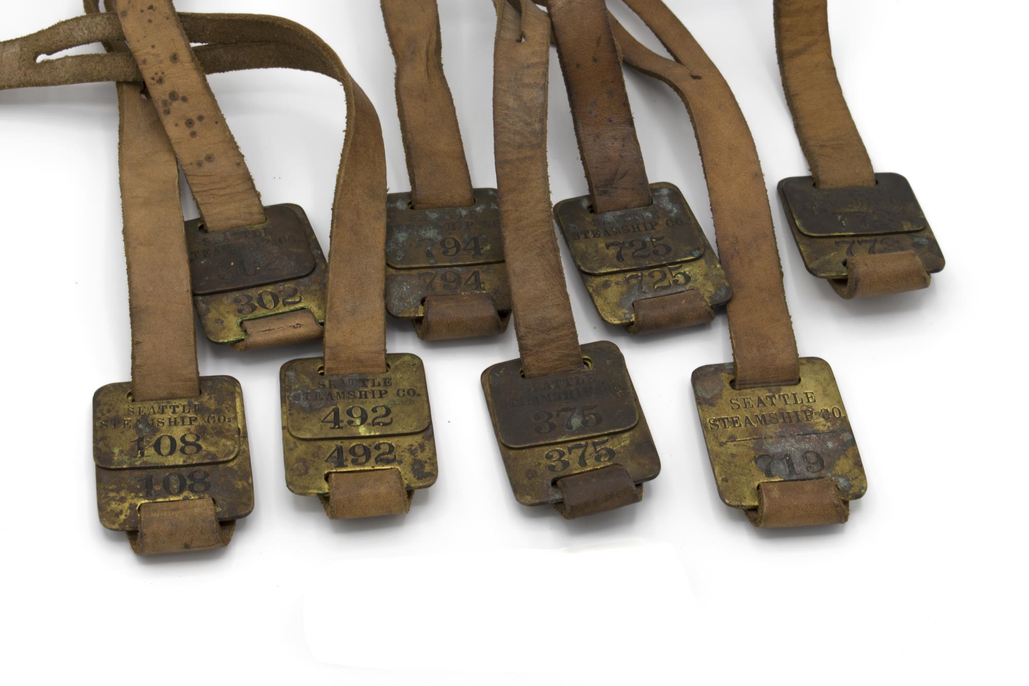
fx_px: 2358
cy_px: 343
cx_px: 514
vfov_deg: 16.6
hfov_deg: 24.6
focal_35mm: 82
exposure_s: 1/60
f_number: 16
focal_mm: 55
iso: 200
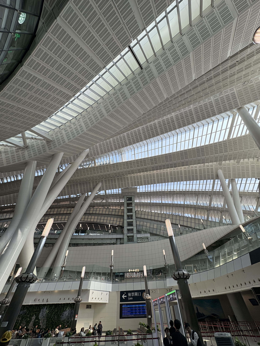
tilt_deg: +46.6
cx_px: 130
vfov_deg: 102.1
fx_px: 140
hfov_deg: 85.7
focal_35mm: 14
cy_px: 173
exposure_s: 1/381
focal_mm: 2.22
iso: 64
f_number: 2.2
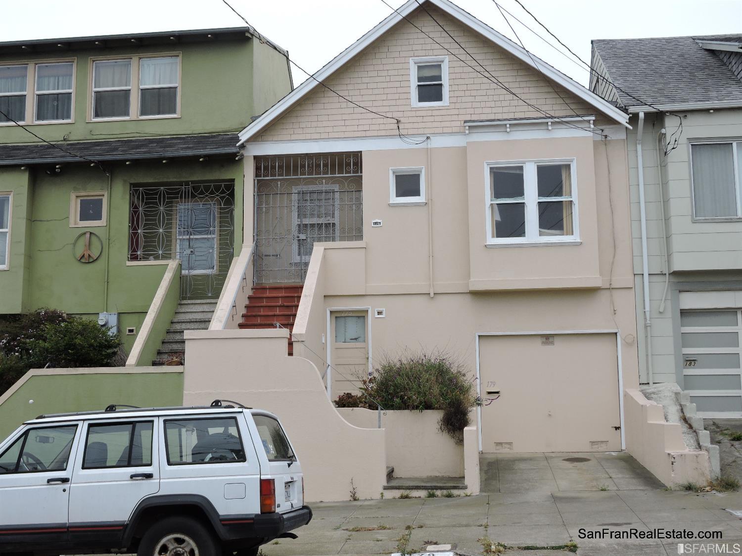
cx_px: 371
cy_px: 278
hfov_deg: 42.1
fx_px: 964
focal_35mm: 45
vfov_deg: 32.2
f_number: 4
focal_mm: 8.1
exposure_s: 1/320
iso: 100
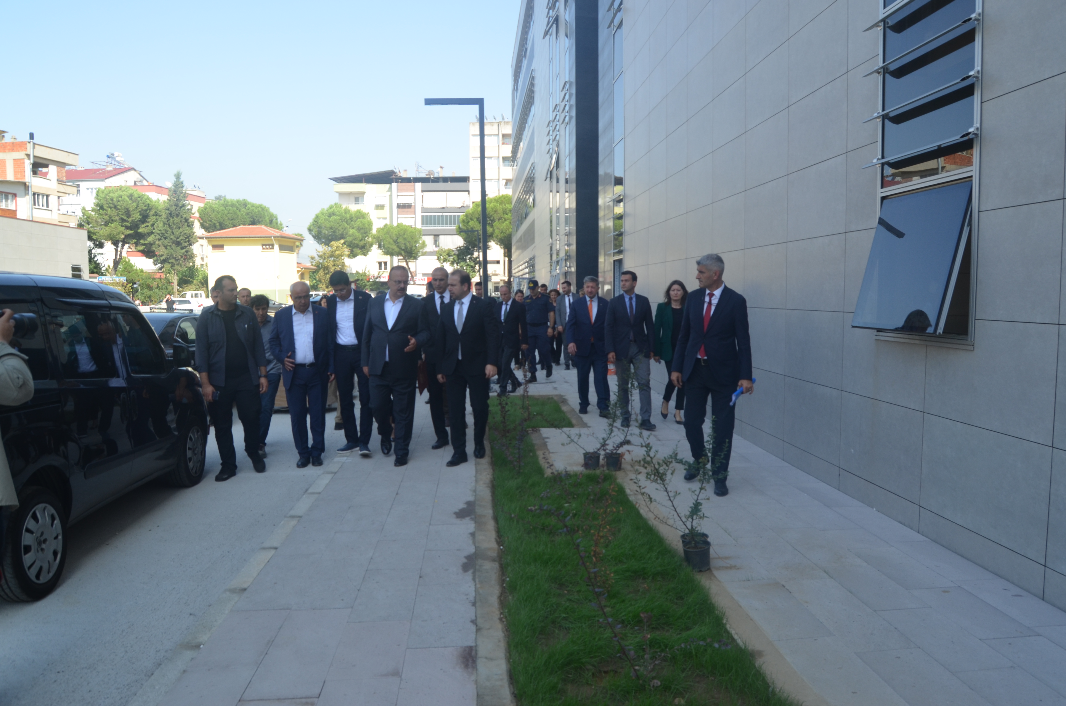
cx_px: 533
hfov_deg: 67.5
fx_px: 798
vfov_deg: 47.7
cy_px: 353
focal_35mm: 27
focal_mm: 18
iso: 200
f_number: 7.1
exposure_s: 1/200
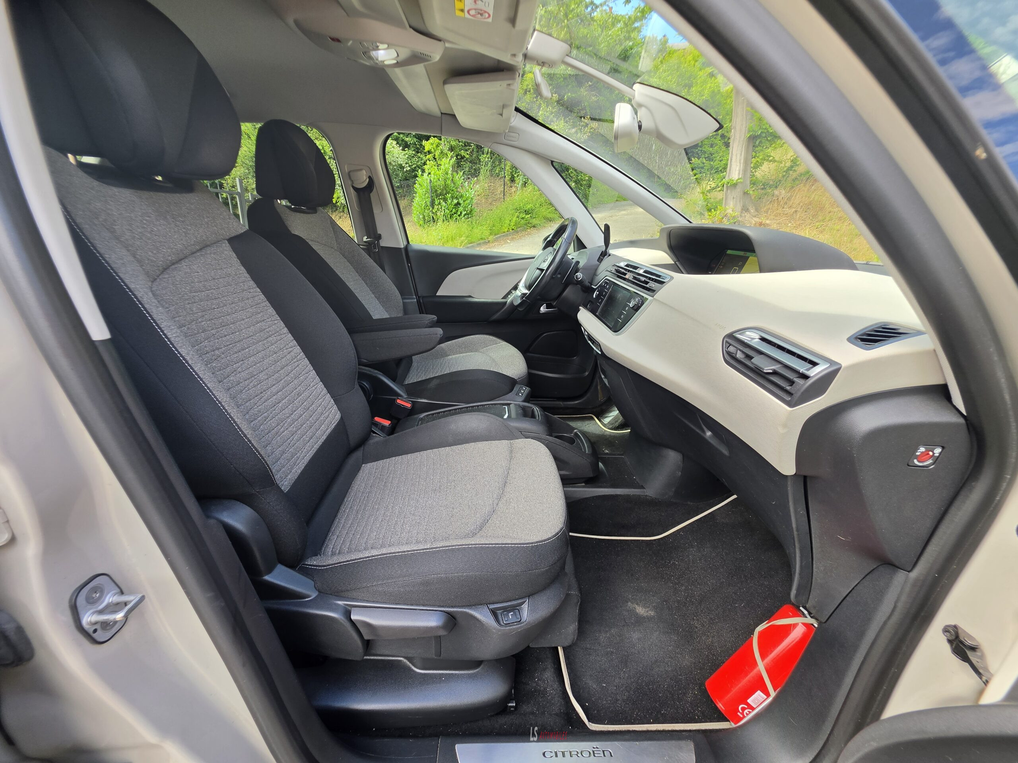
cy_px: 382
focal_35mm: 13
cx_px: 509
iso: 20
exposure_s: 1/100
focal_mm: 2.2
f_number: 1.9
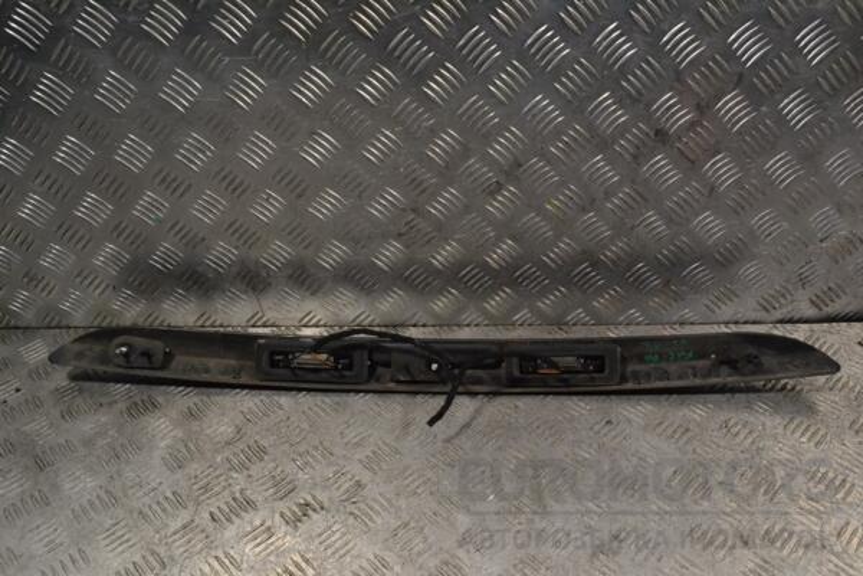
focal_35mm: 30
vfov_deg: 43.6
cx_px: 432
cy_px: 288
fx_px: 719
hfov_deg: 61.9
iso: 3200
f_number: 10
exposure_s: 1/400
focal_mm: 20
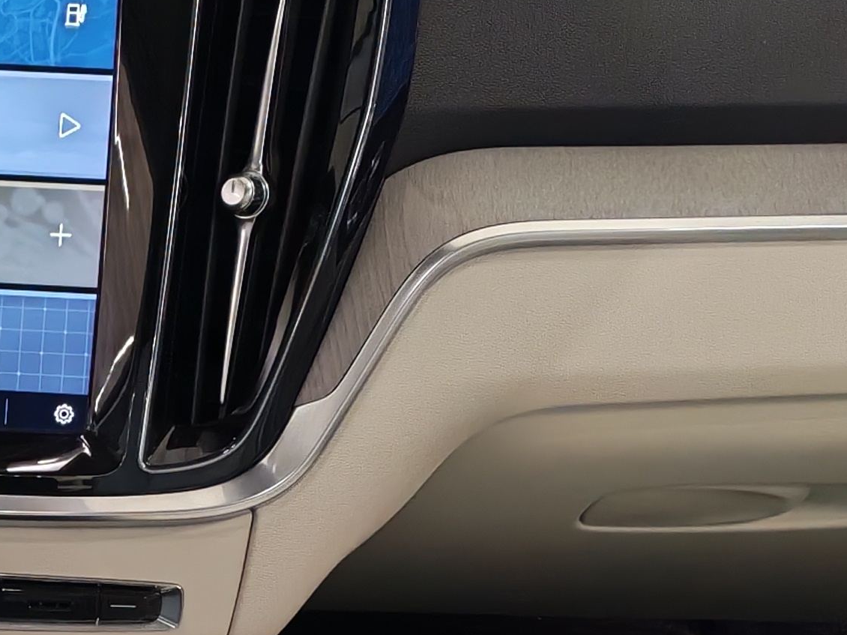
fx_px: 2838
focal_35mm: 116
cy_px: 639
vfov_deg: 12.6
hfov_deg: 16.3
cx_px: -166
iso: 994
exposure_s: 1/100
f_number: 1.9
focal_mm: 6.12
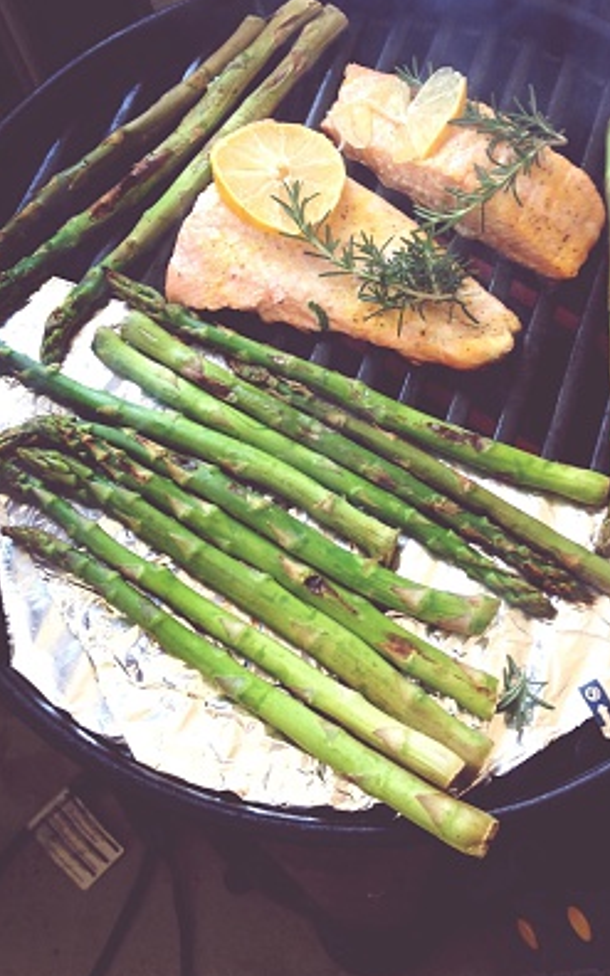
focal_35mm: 45
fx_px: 1197
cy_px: 453
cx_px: 416
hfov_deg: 28.4
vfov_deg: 44.3
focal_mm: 4.28
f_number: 2.4
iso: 64
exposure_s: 1/40
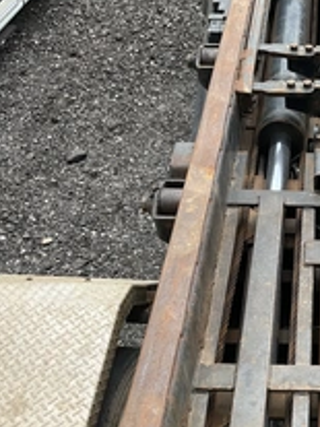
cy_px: 278
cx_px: 322
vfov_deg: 34.1
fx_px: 691
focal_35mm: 56
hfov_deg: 24.8
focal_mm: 3
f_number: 1.8
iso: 25
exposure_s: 1/691
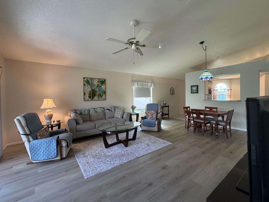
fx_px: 117
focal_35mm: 15
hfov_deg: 98.1
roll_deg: +0.8
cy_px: 98
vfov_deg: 81.7
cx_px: 130
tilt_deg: -1.6
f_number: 2.2
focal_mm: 2.22
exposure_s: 1/60
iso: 160
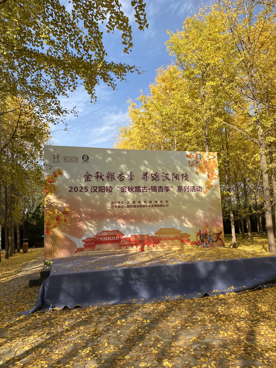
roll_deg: +2.1
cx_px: 138
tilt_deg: +8.9
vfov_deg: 67.3
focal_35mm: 26
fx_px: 276
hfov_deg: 53.1
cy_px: 184
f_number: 1.8
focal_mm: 4.25
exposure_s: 1/1608
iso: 32
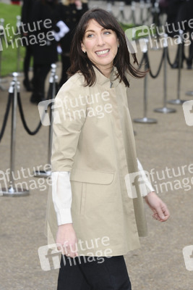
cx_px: 96
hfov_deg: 11.4
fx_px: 964
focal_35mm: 120
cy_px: 145
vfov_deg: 17.1
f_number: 4.5
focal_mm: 80
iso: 320
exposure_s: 1/160
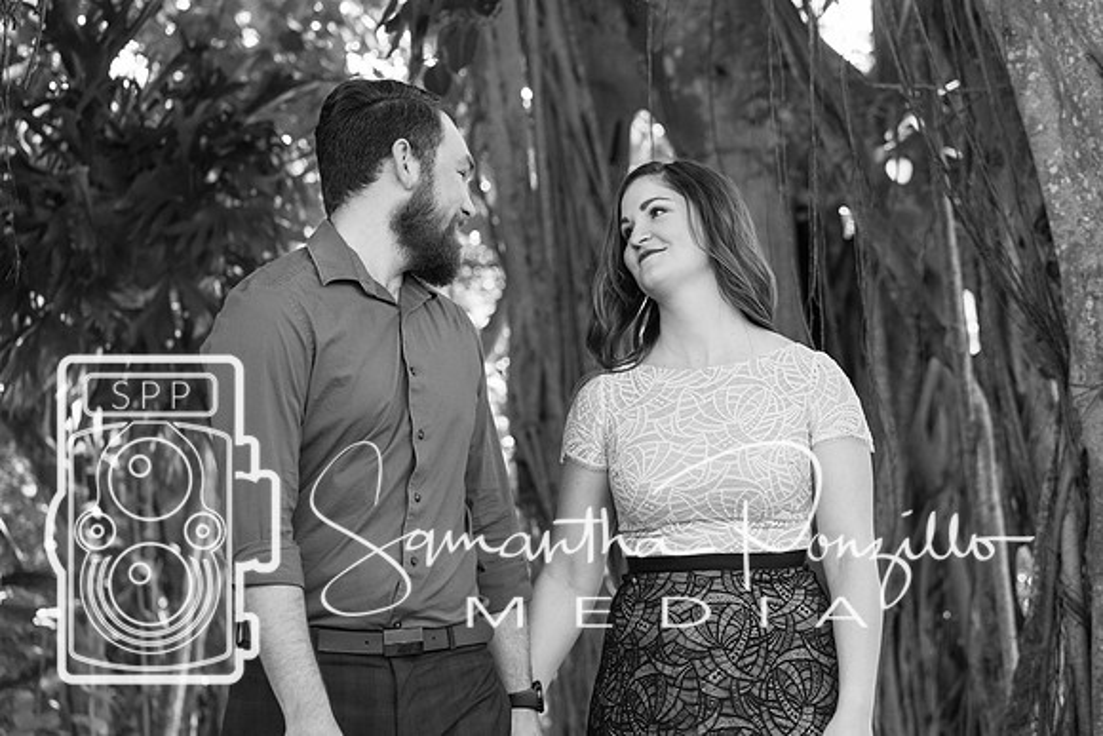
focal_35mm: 162
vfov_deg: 8.5
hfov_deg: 12.6
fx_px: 4978
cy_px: 334
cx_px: 643
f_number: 4.8
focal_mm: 90
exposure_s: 1/250
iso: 500
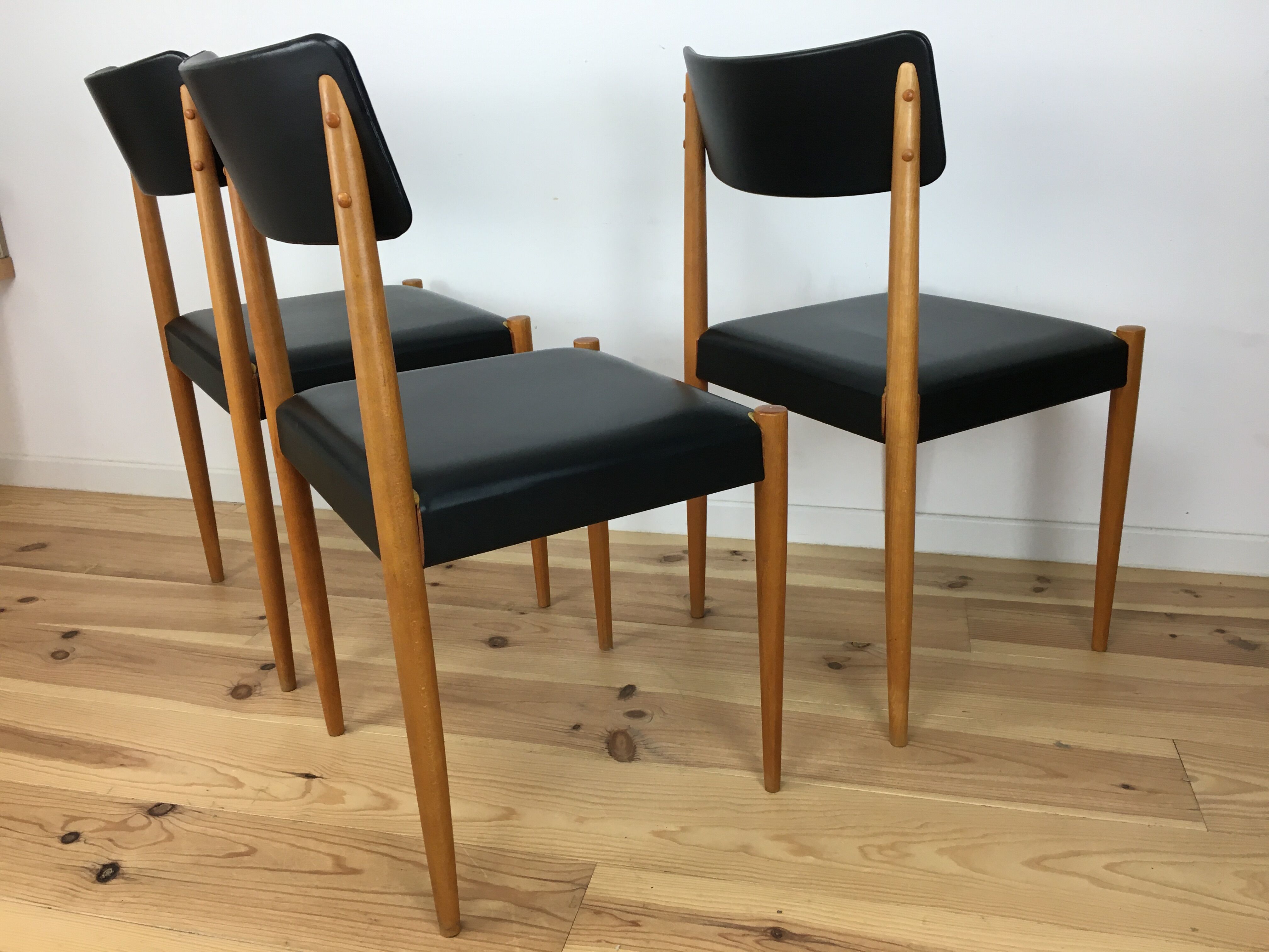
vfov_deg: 48.2
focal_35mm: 29
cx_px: 634
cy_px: 476
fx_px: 1063
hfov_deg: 61.7
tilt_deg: -19.9
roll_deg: +2.1
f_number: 2.2
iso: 32
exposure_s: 1/33
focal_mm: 4.15
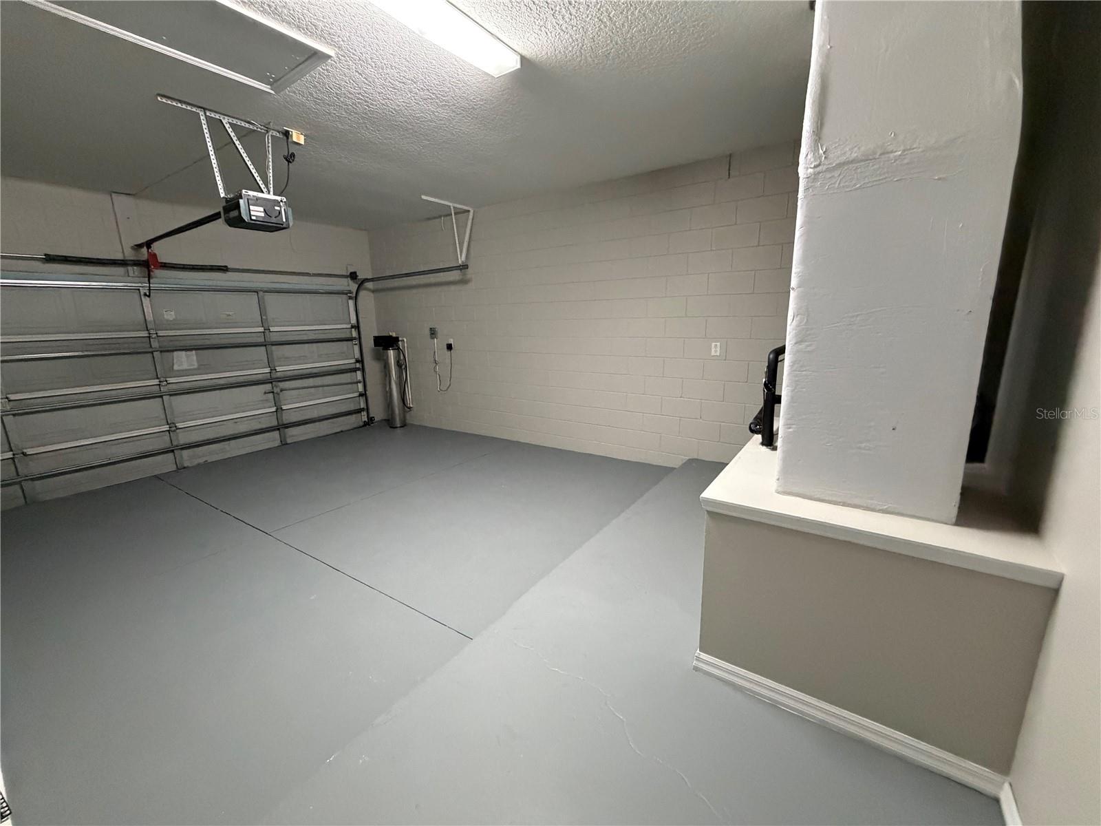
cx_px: 550
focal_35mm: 14
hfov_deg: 102.1
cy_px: 413
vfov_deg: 85.7
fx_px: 445
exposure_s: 1/60
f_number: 2.2
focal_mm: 2.22
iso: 1000
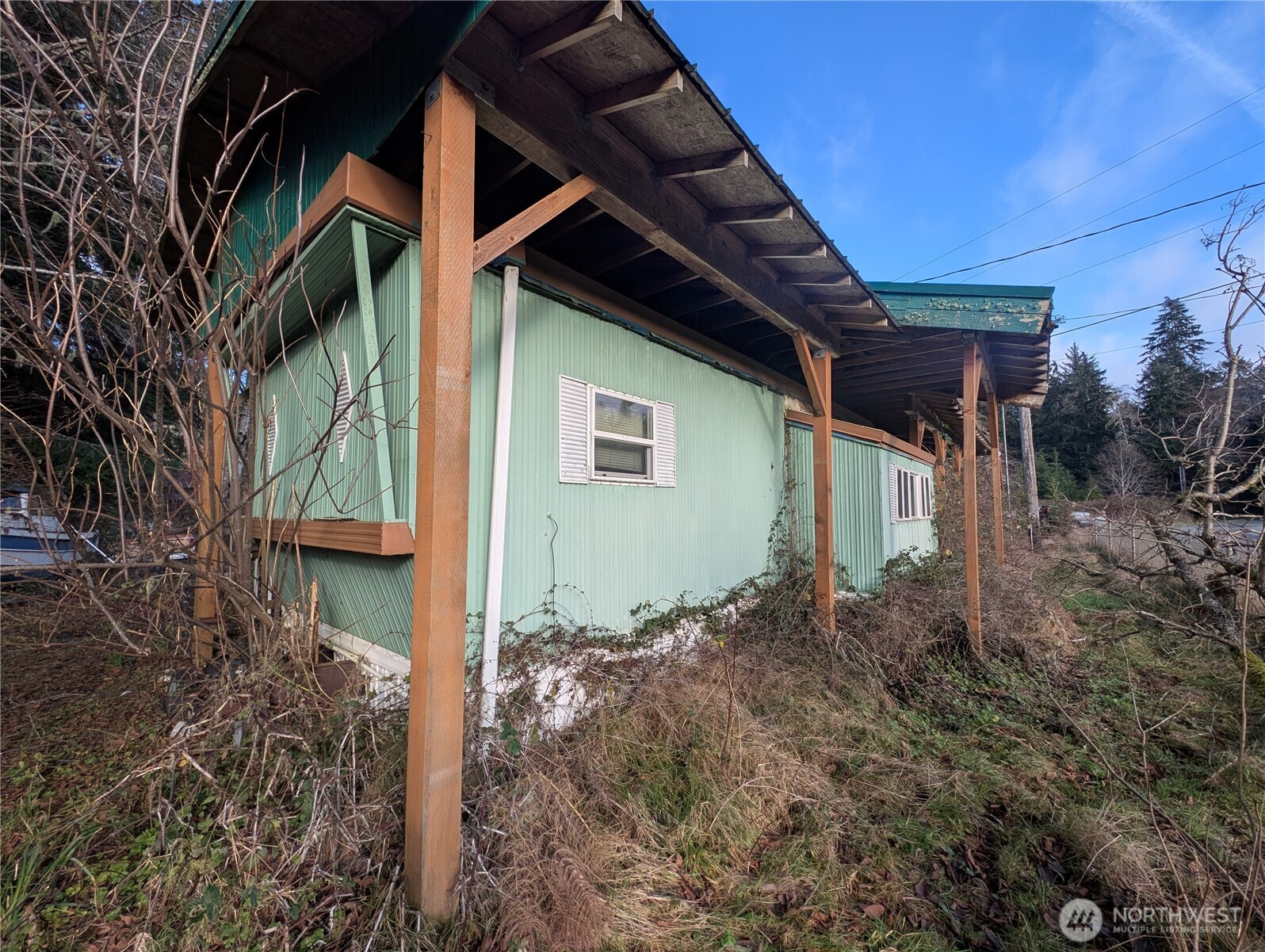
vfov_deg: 94.6
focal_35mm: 12
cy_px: 476
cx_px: 632
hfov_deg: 110.5
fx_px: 439
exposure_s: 1/508
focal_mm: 2.23
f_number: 1.95
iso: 40
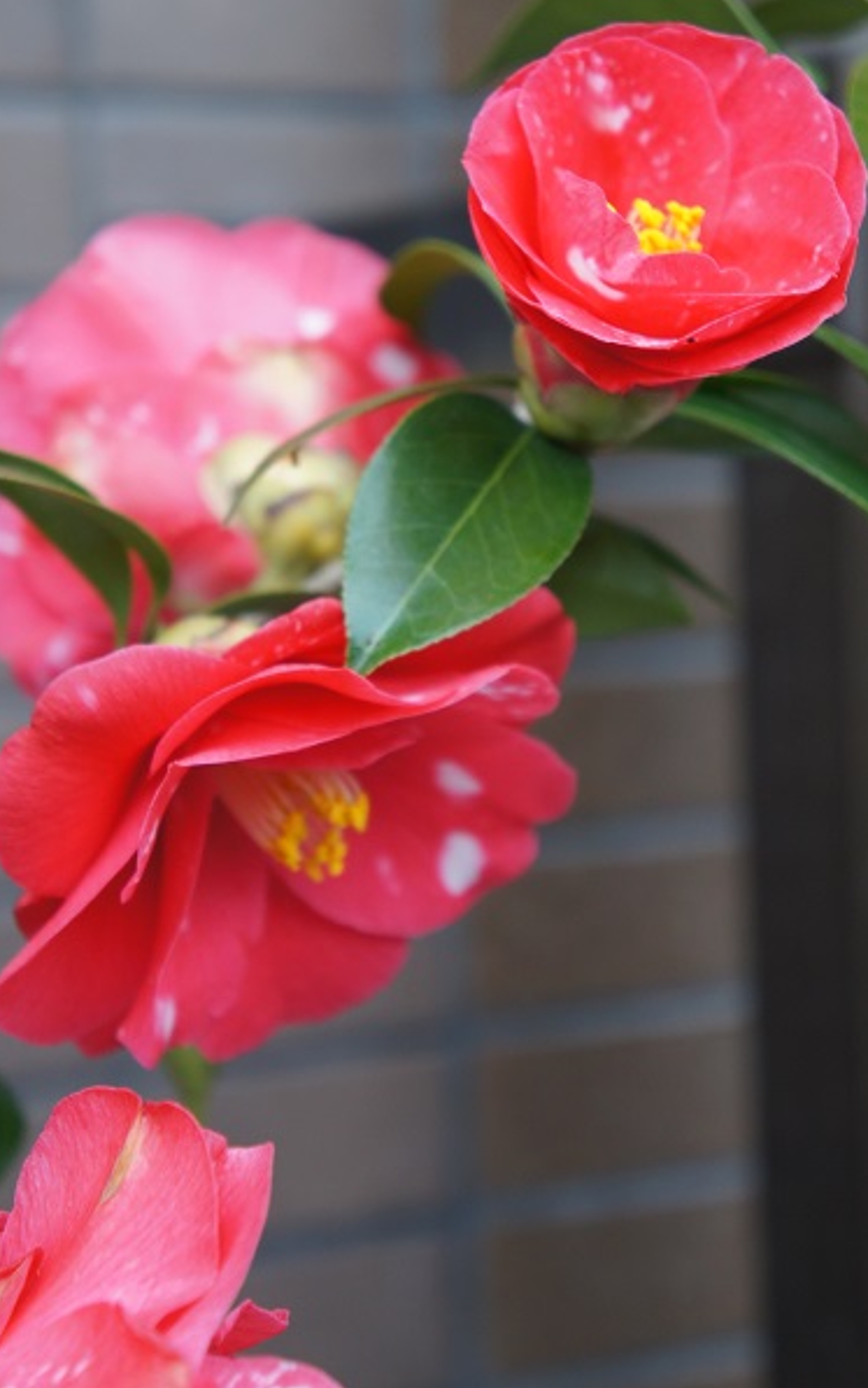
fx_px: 3196
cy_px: 692
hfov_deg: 15.5
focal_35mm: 85
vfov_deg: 24.5
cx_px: 414
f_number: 5.6
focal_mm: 55
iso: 500
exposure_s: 1/160
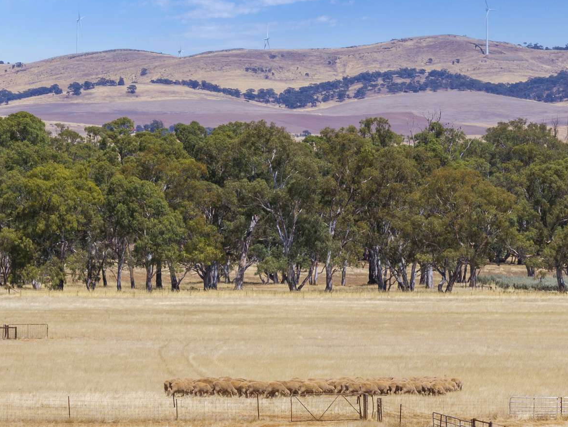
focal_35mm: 272
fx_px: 4465
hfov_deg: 7.3
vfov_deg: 5.5
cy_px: 290
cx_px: 177
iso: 100
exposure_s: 1/120
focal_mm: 30.71
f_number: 3.4
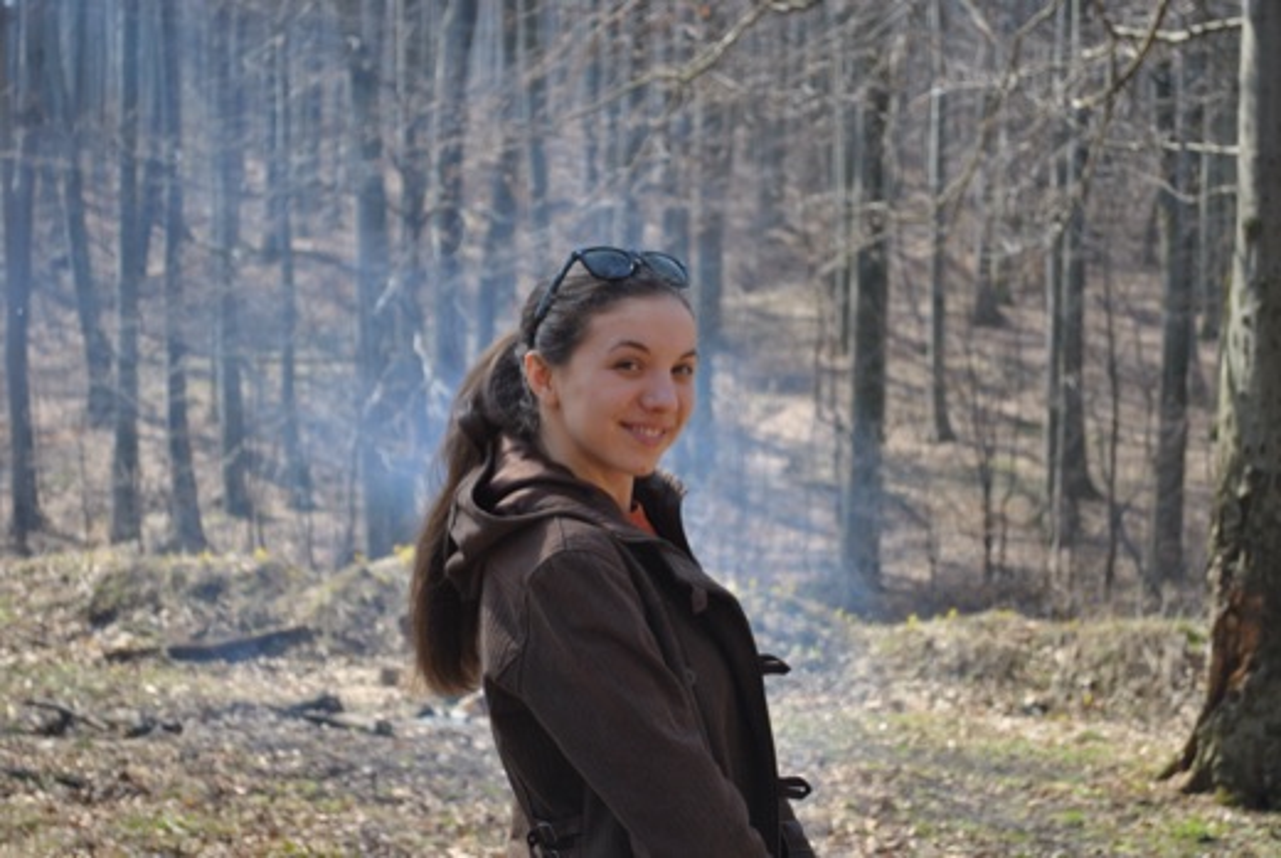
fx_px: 2939
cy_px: 429
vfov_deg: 16.6
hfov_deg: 24.6
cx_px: 640
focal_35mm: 82
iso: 200
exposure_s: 1/200
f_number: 5.6
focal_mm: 55
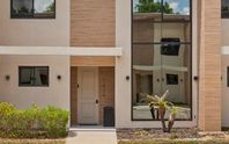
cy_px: 63
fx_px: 450
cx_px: 96
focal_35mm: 72
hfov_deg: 28.5
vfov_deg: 18.1
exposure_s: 1/30
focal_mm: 28
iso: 125
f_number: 9
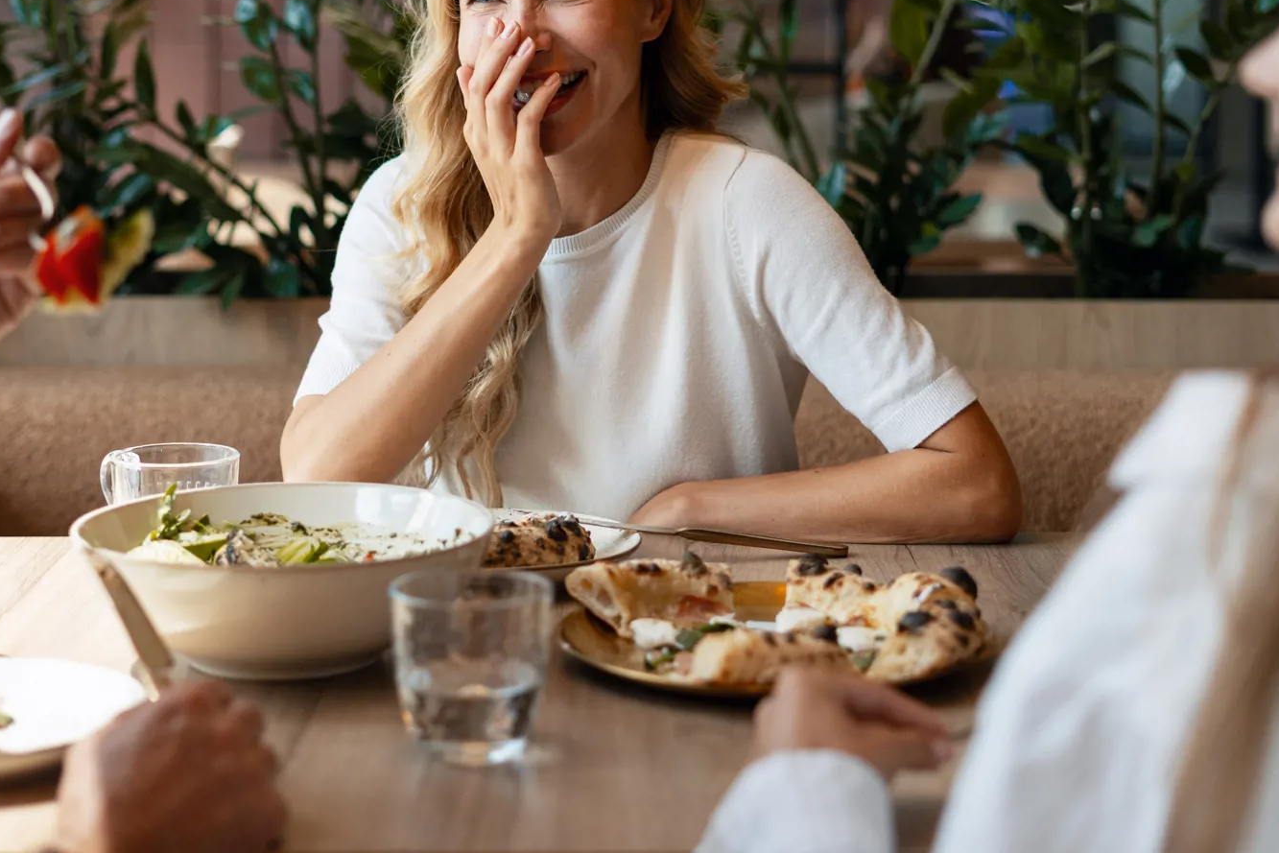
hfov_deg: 28.1
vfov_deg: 18.9
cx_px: 590
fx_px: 2558
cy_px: 323
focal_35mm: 72
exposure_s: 1/320
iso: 400
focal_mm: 50
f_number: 2.2
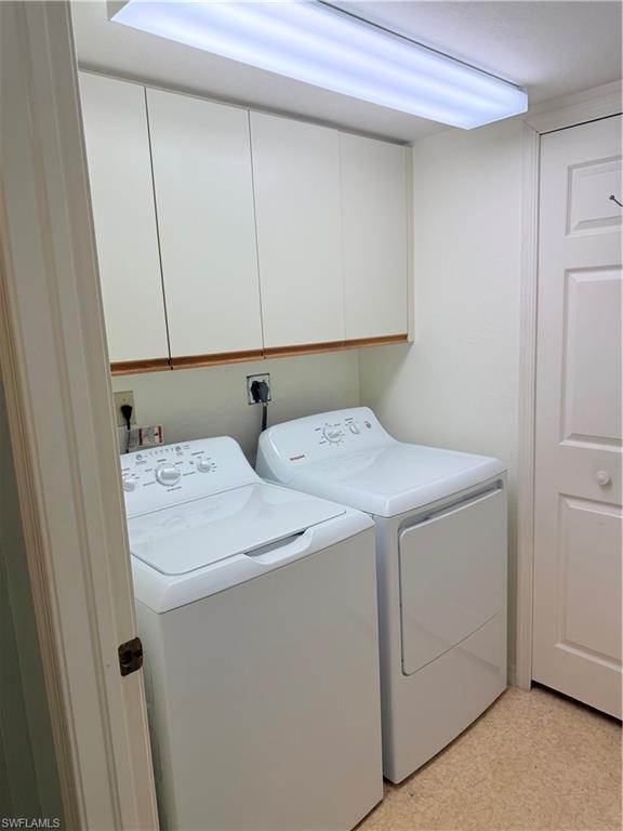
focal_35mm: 24
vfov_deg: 71.6
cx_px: 312
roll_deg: +3.5
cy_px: 416
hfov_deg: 56.8
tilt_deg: -8.0
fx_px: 576
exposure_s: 1/317
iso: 100
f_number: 1.78
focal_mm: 6.76
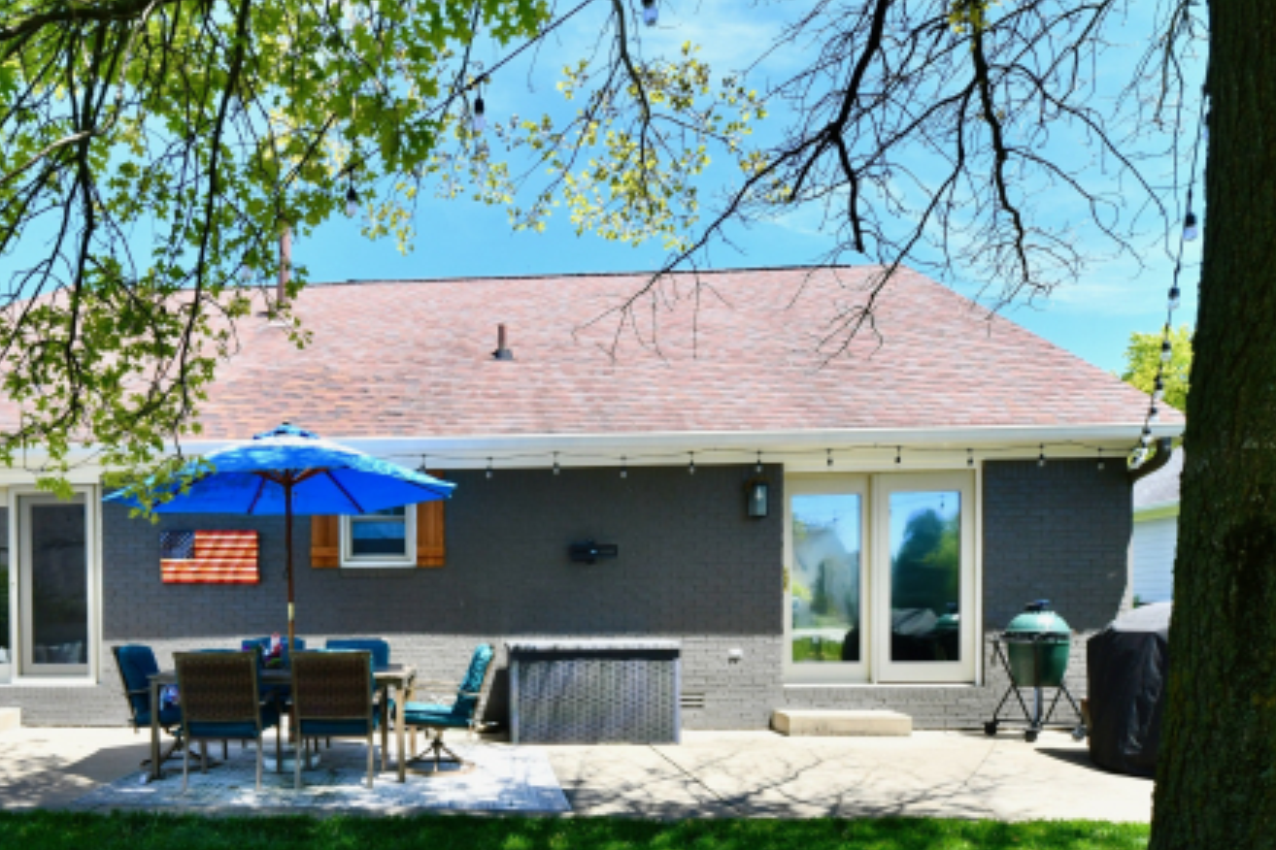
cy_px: 638
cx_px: 387
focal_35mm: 24
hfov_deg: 70.7
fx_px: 851
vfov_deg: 50.9
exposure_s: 1/400
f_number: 10
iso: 640
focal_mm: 14
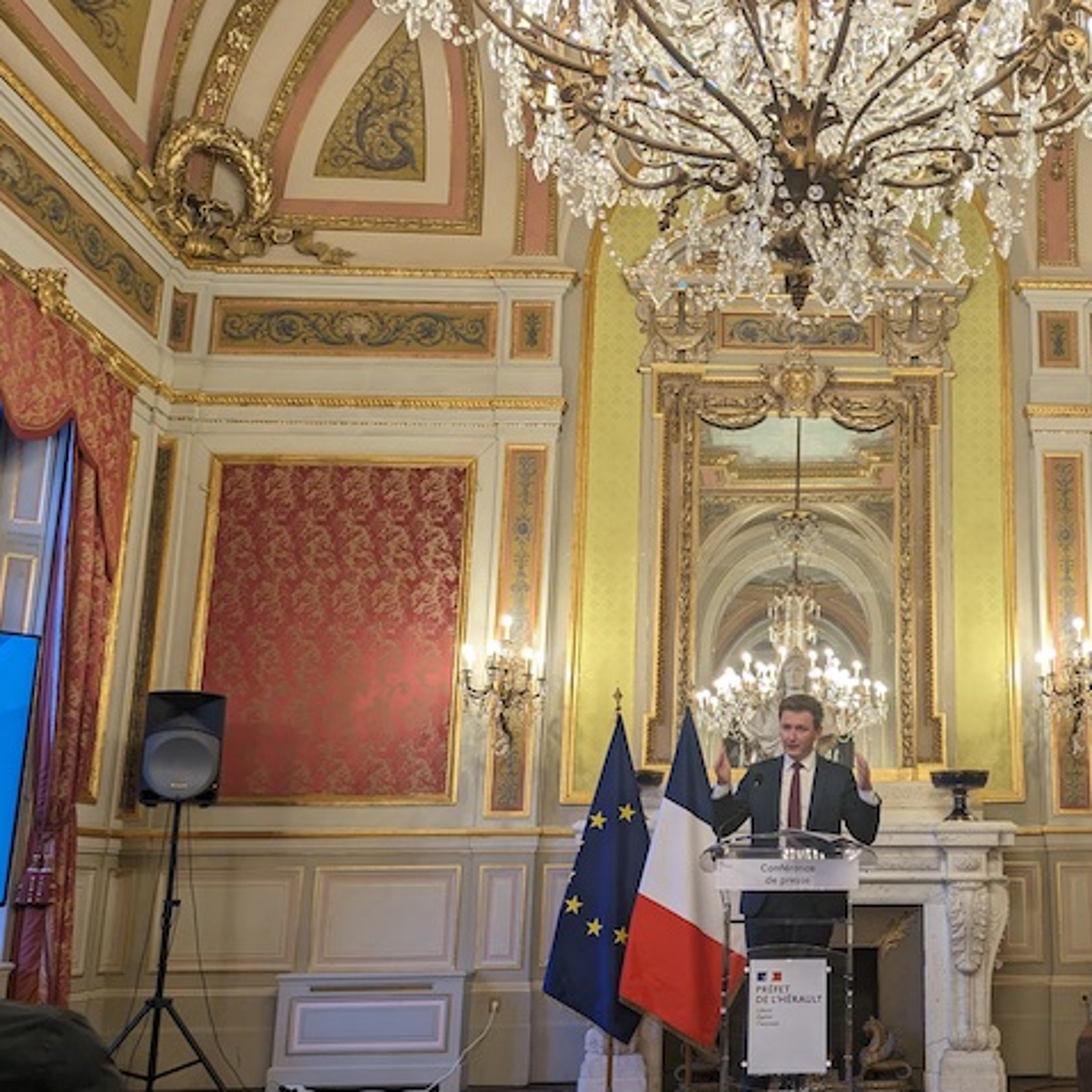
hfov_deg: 42.7
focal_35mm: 37
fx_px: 1321
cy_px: 600
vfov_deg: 44.9
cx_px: 886
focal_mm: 5.43
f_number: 1.89
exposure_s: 1/25
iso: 77
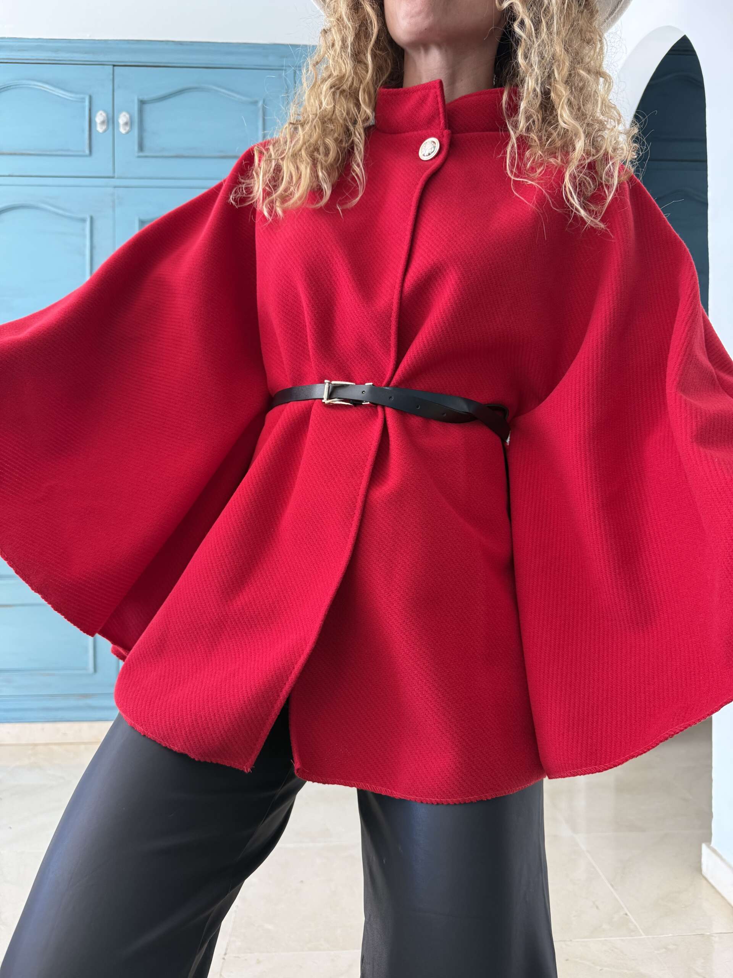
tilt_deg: +0.5
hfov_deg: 56.8
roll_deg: -0.2
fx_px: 678
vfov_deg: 71.6
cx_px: 366
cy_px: 489
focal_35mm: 24
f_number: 1.78
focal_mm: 6.76
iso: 200
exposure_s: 1/121
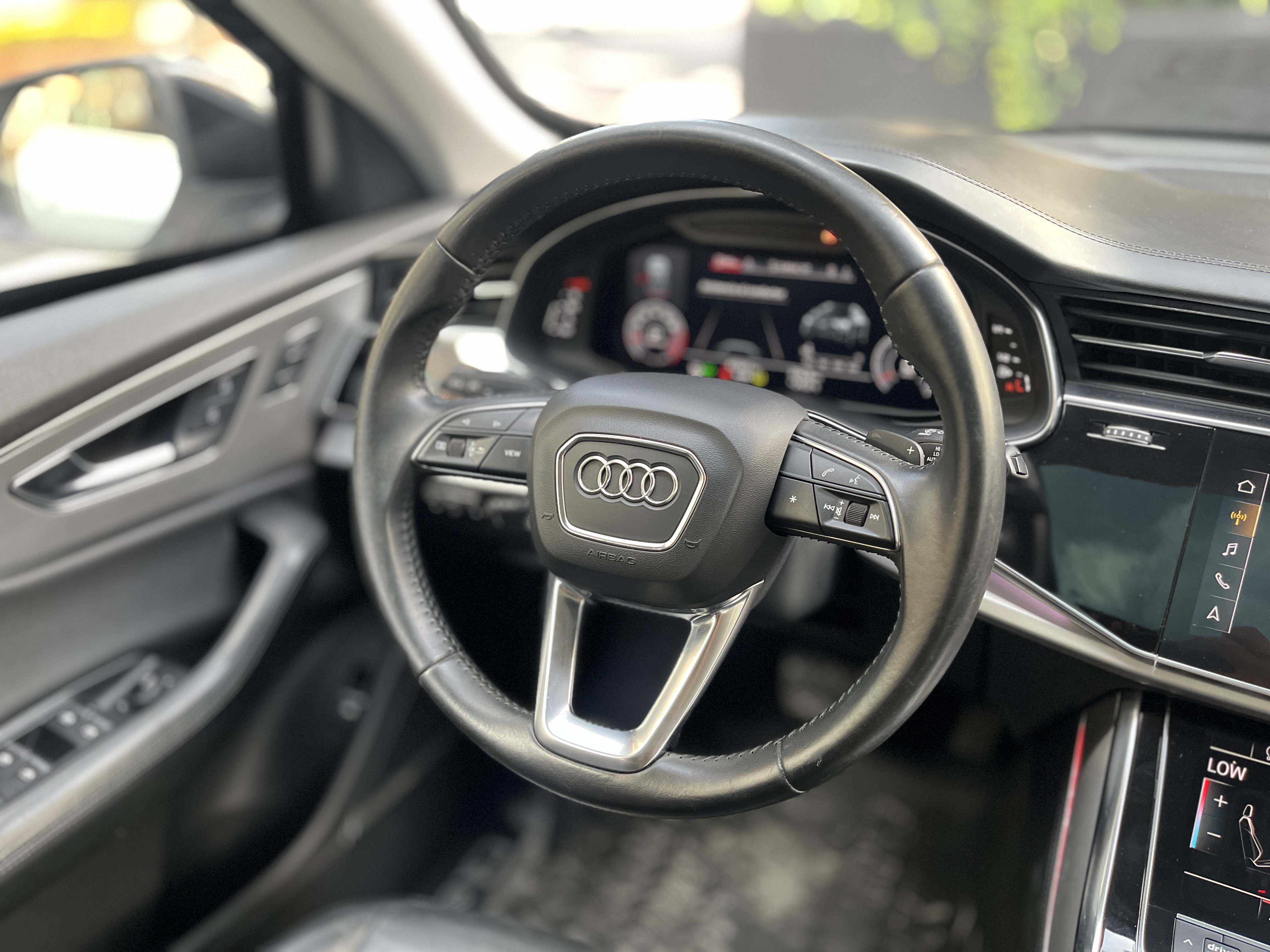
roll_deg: +0.6
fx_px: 954
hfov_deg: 67.3
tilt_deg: -27.9
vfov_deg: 53.1
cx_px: 635
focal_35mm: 26
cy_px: 476
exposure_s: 1/60
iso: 320
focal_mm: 5.1
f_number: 1.6
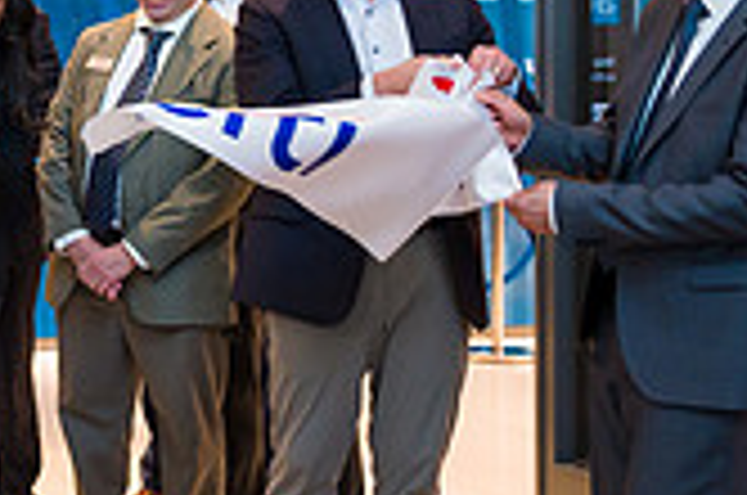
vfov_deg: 16.1
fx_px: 1740
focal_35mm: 84
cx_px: -446
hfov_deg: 20.1
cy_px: 126
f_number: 4
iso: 800
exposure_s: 1/200
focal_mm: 24
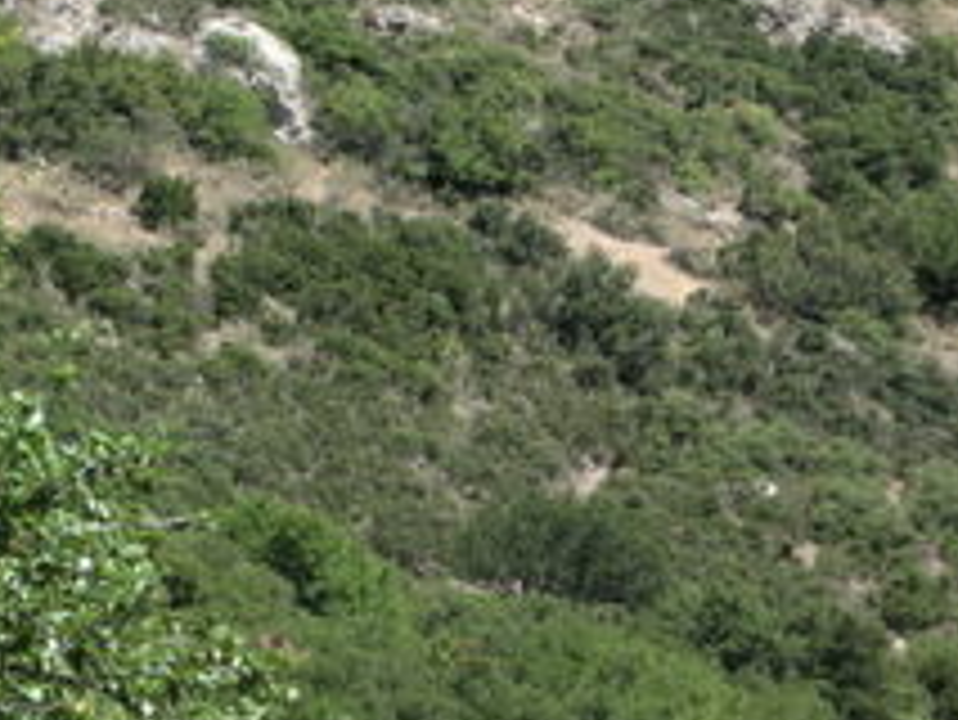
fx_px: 7864
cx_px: 310
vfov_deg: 5.2
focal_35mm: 284
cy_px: 234
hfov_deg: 7.0
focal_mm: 26.3
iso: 64
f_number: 5.3
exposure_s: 1/180
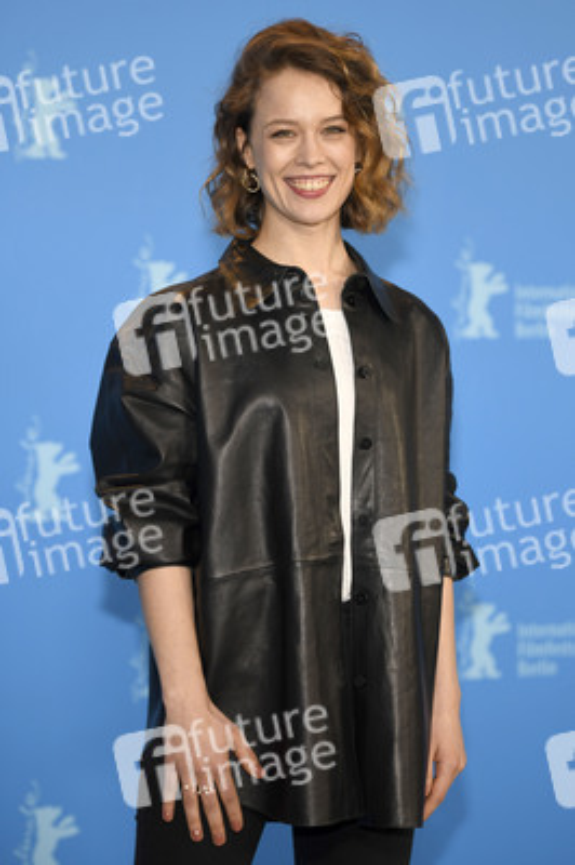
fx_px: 2688
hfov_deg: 12.2
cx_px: 288
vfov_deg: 18.3
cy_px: 432
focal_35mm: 112
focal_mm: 112
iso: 640
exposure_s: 1/400
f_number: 3.2
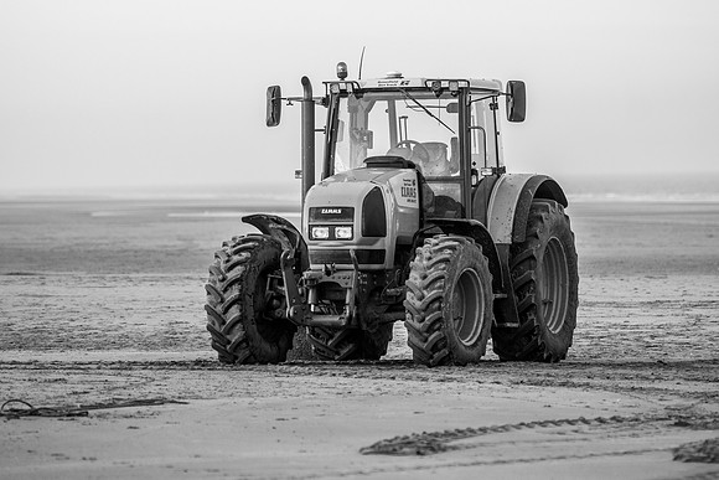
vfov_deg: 6.0
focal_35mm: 228
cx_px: 360
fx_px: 4551
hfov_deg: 9.0
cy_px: 240
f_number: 2.8
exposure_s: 1/400
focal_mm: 150
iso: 200
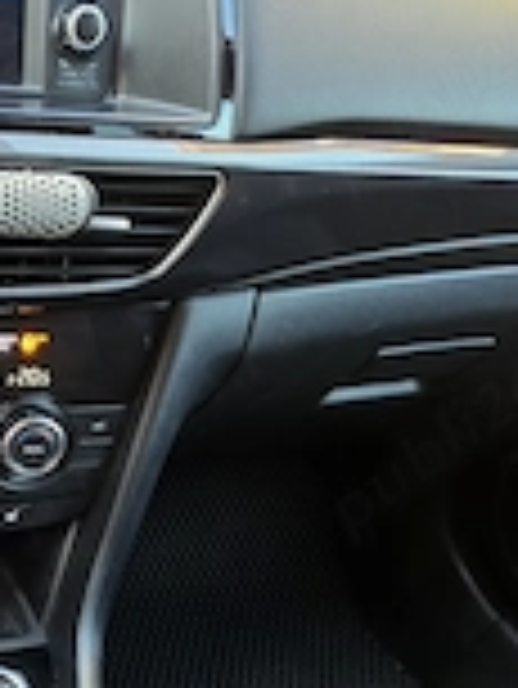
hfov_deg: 37.0
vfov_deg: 52.1
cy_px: 495
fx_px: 677
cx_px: -14
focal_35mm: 34
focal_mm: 2.2
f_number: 1.9
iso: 200
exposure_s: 1/60.2
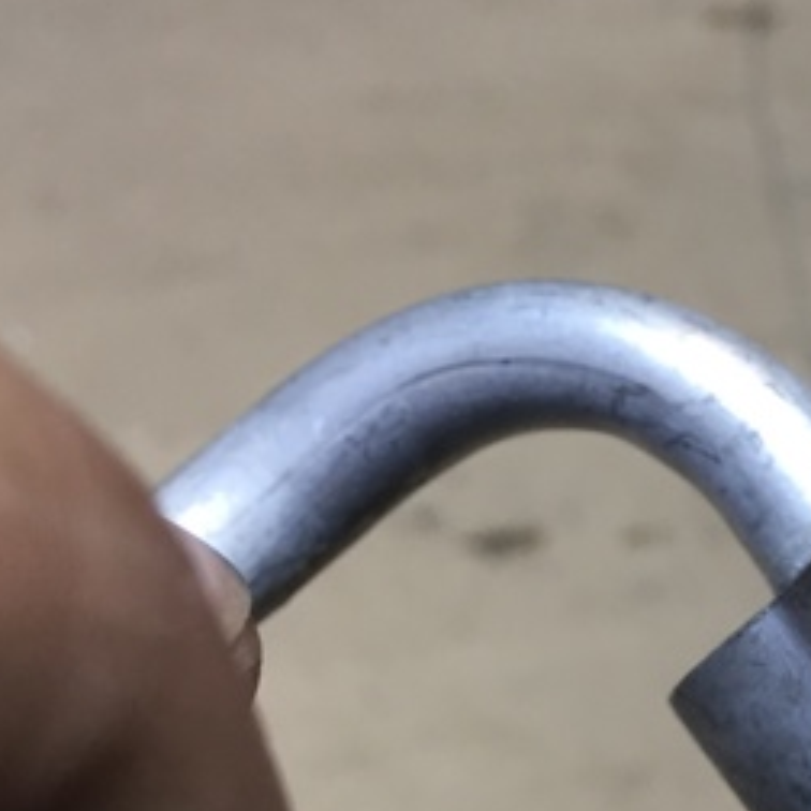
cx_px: 956
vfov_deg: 26.3
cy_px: 544
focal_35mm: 65
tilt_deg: -45.3
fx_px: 1723
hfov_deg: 24.2
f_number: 2.2
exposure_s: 1/33
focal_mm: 4.15
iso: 64
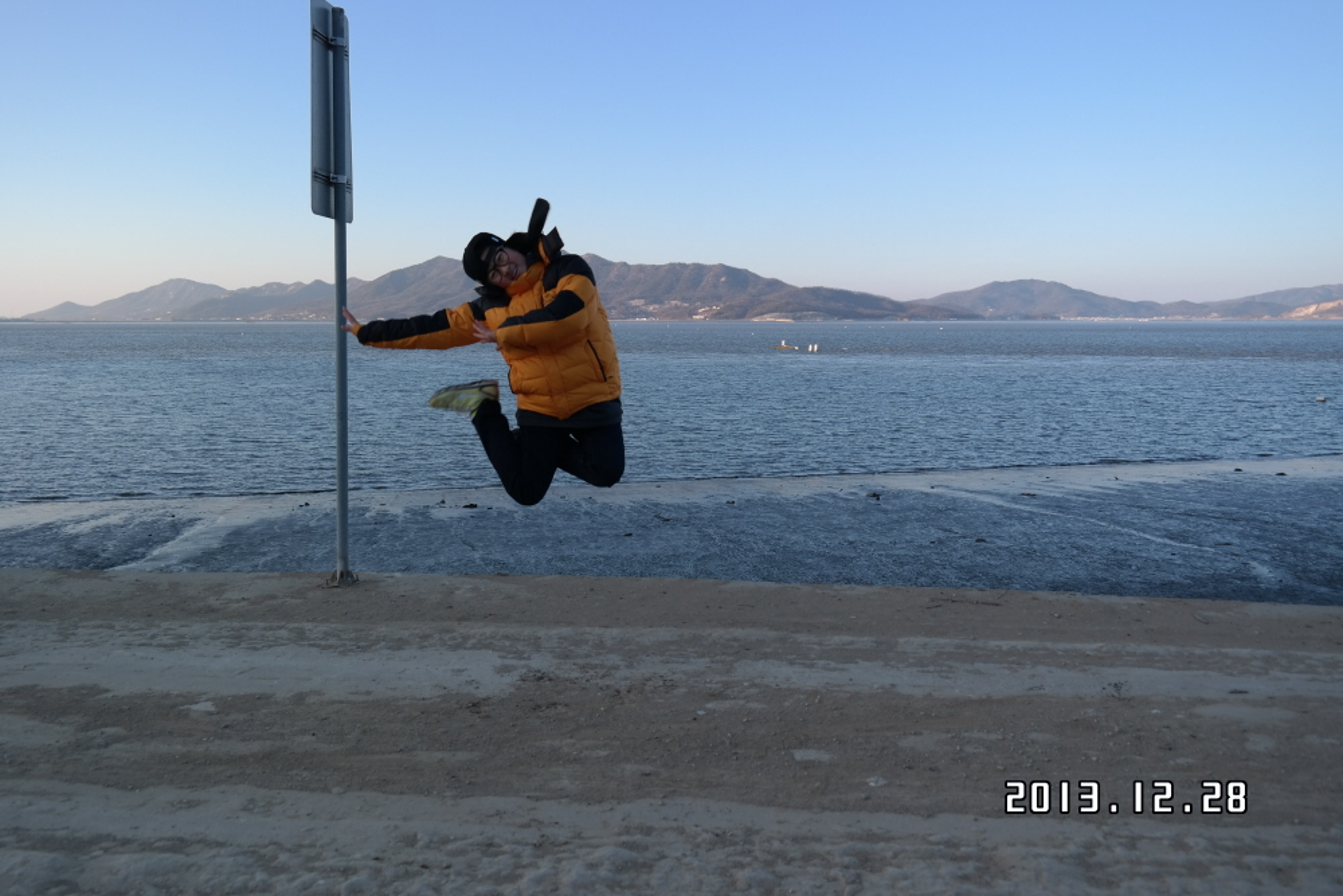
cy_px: 448
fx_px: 1007
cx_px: 672
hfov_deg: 67.4
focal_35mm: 27
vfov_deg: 47.9
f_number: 5
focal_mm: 18
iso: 100
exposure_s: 1/160
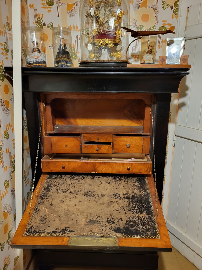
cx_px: 101
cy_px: 135
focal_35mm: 26
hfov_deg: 53.1
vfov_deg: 67.3
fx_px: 202
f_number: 1.8
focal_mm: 5.4
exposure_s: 1/25
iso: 640
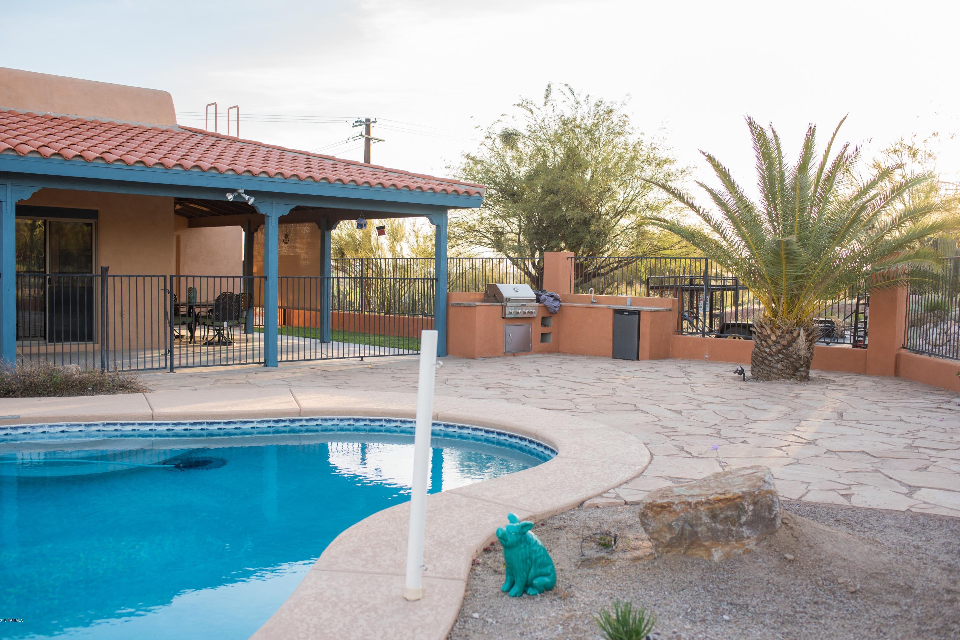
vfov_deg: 36.9
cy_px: 312
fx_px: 960
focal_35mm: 36
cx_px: 486
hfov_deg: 53.1
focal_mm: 35
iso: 160
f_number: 3.5
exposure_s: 1/320
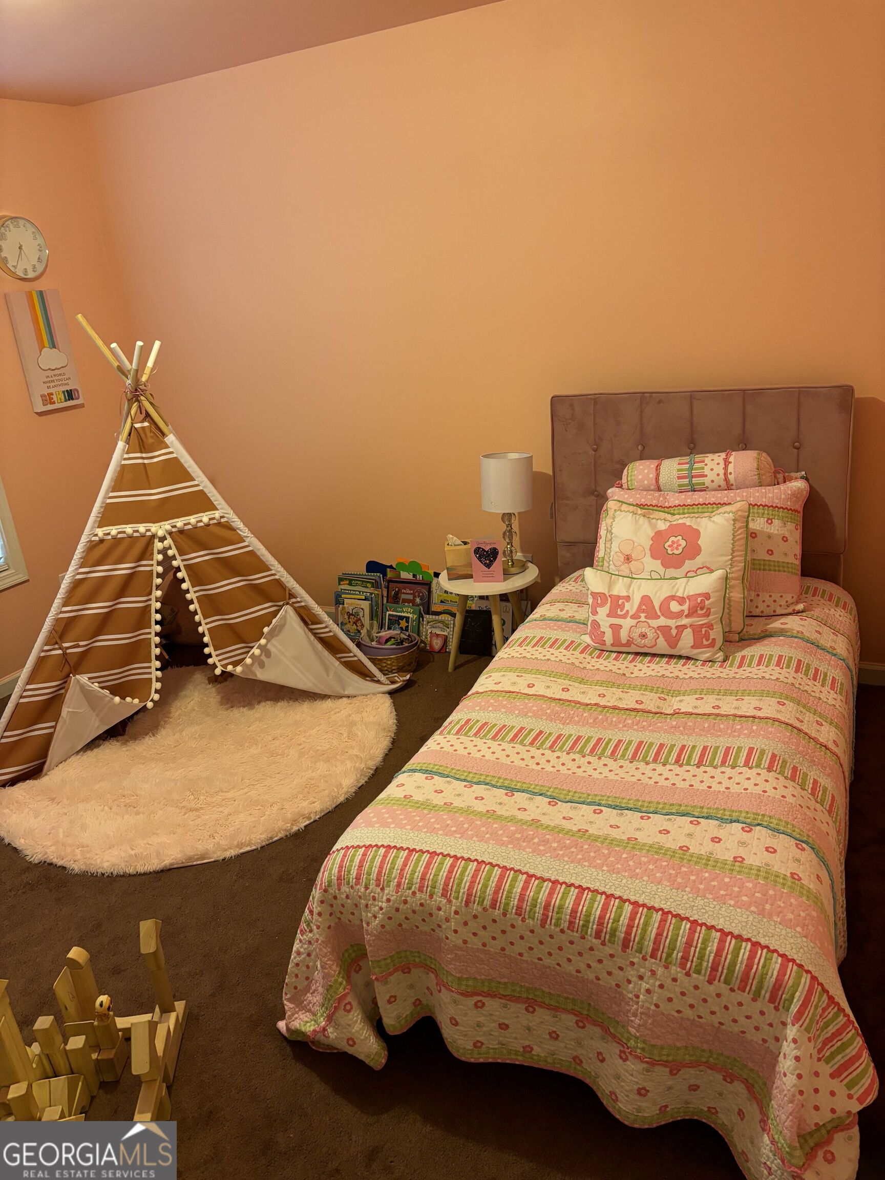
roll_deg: +5.9
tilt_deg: -19.8
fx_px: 886
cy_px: 590
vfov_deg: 67.3
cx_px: 442
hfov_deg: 53.1
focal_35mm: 26
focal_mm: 5.96
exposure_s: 1/60
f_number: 1.6
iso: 320
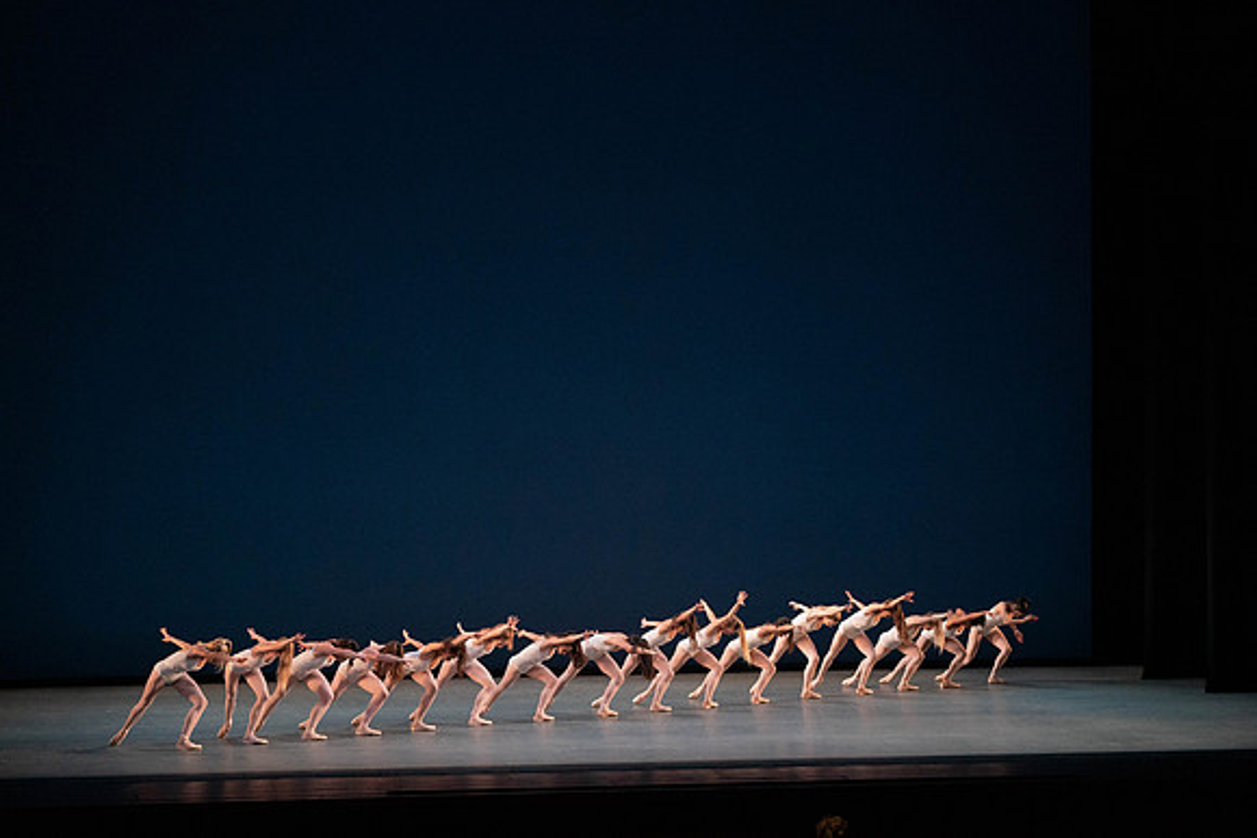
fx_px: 3492
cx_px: 628
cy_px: 419
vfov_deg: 13.7
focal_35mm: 100
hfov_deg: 20.4
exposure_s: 1/400
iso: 5000
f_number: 6.3
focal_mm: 100
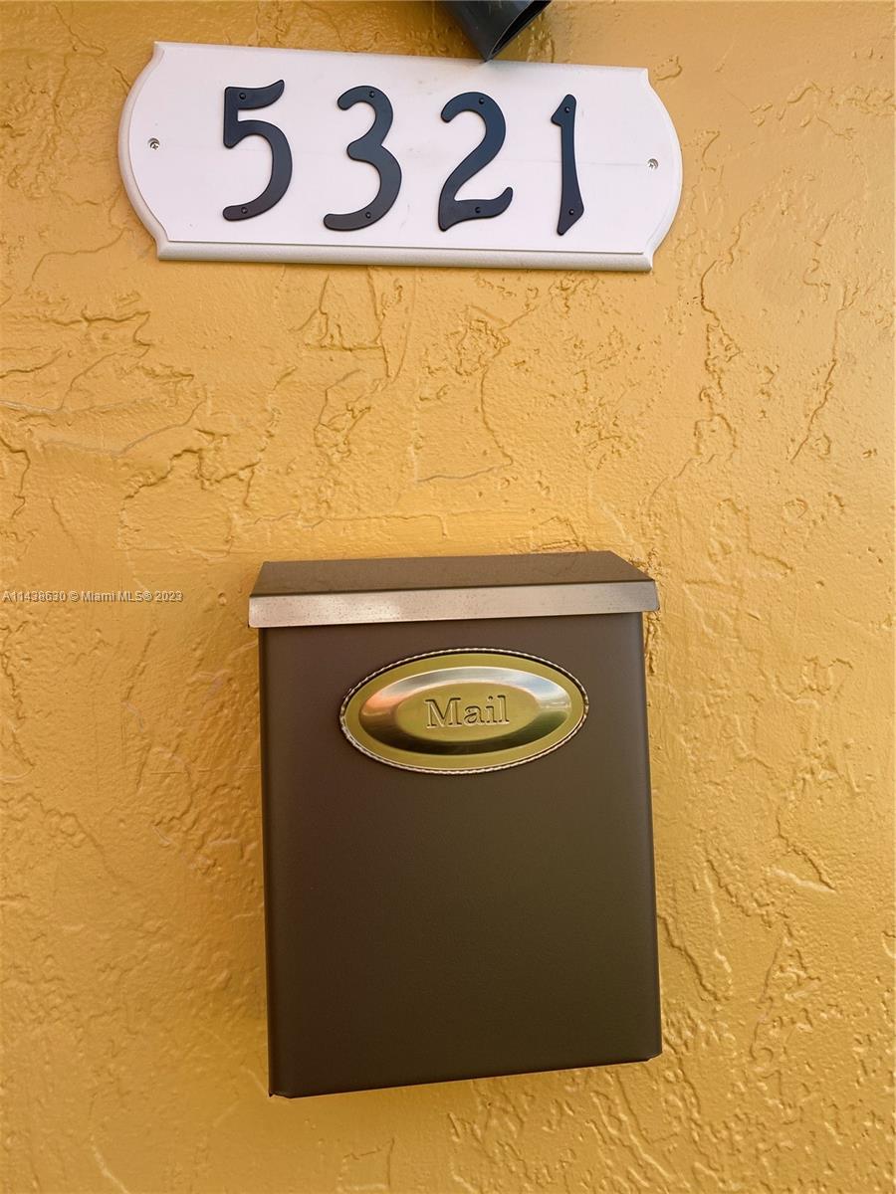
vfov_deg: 67.3
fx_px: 897
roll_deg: +2.0
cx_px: 448
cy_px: 597
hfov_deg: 53.1
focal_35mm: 26
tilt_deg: +2.3
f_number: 1.8
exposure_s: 1/827
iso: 32
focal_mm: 4.25
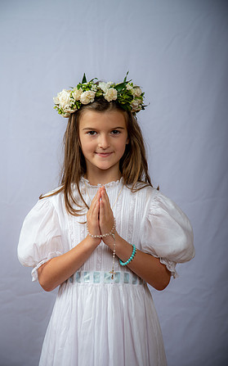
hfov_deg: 15.9
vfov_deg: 25.2
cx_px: 108
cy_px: 183
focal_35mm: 82
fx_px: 816
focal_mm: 80
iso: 250
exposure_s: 1/200
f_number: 6.3
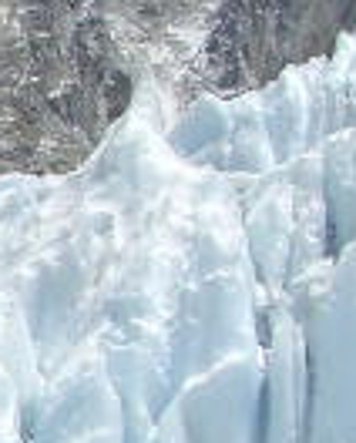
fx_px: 2943
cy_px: 386
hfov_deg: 6.6
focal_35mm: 224
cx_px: -524
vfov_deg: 8.6
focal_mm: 6.2
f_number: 4.3
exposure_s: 1/2000
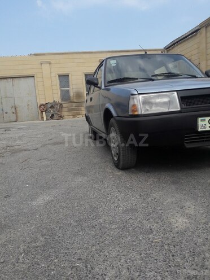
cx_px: 105
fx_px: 226
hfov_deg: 49.7
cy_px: 140
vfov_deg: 63.4
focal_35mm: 28
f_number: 1.9
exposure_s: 1/1406
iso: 40
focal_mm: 3.7
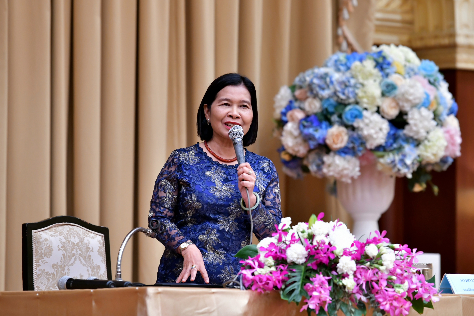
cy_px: 158
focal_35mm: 200
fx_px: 2634
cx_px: 237
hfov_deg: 10.3
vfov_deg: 6.9
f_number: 4
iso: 2000
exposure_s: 1/100
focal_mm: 200
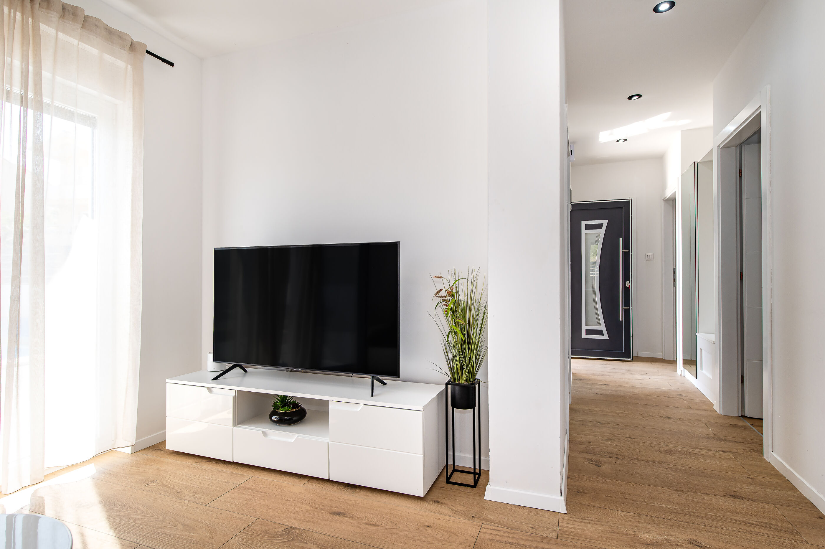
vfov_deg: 64.5
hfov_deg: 86.9
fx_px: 435
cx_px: 412
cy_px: 274
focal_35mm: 19
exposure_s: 1/80
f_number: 7.1
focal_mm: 19
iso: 100
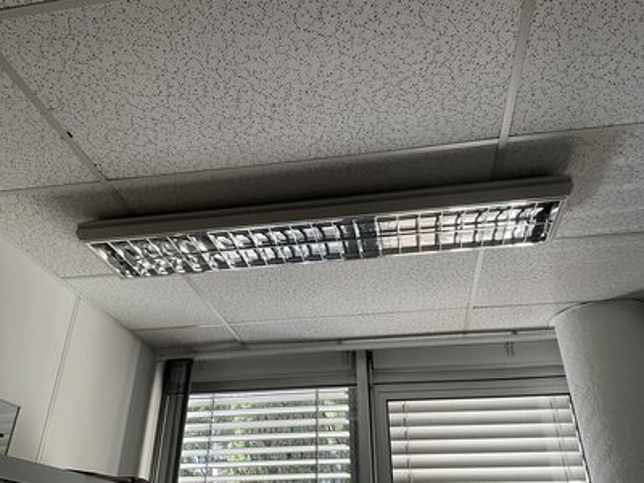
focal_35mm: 29
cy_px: 242
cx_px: 322
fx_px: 540
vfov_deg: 48.2
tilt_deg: +29.6
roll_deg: +0.0
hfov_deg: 61.7
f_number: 1.8
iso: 32
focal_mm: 3
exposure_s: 1/122
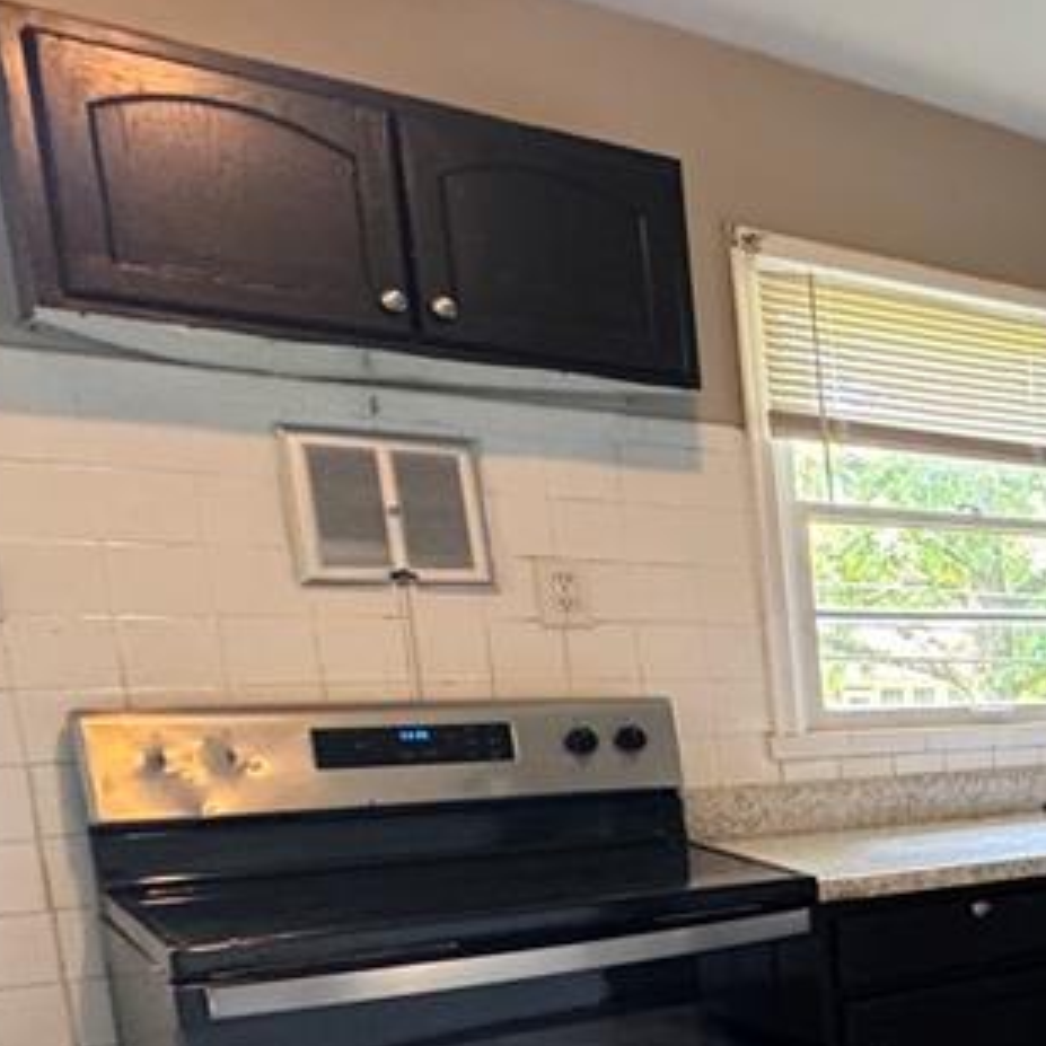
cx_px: 1682
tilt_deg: -8.7
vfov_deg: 39.2
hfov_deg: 25.8
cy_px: 853
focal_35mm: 41
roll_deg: -1.3
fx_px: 1402
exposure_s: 1/60
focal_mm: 2.22
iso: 320
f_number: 2.2
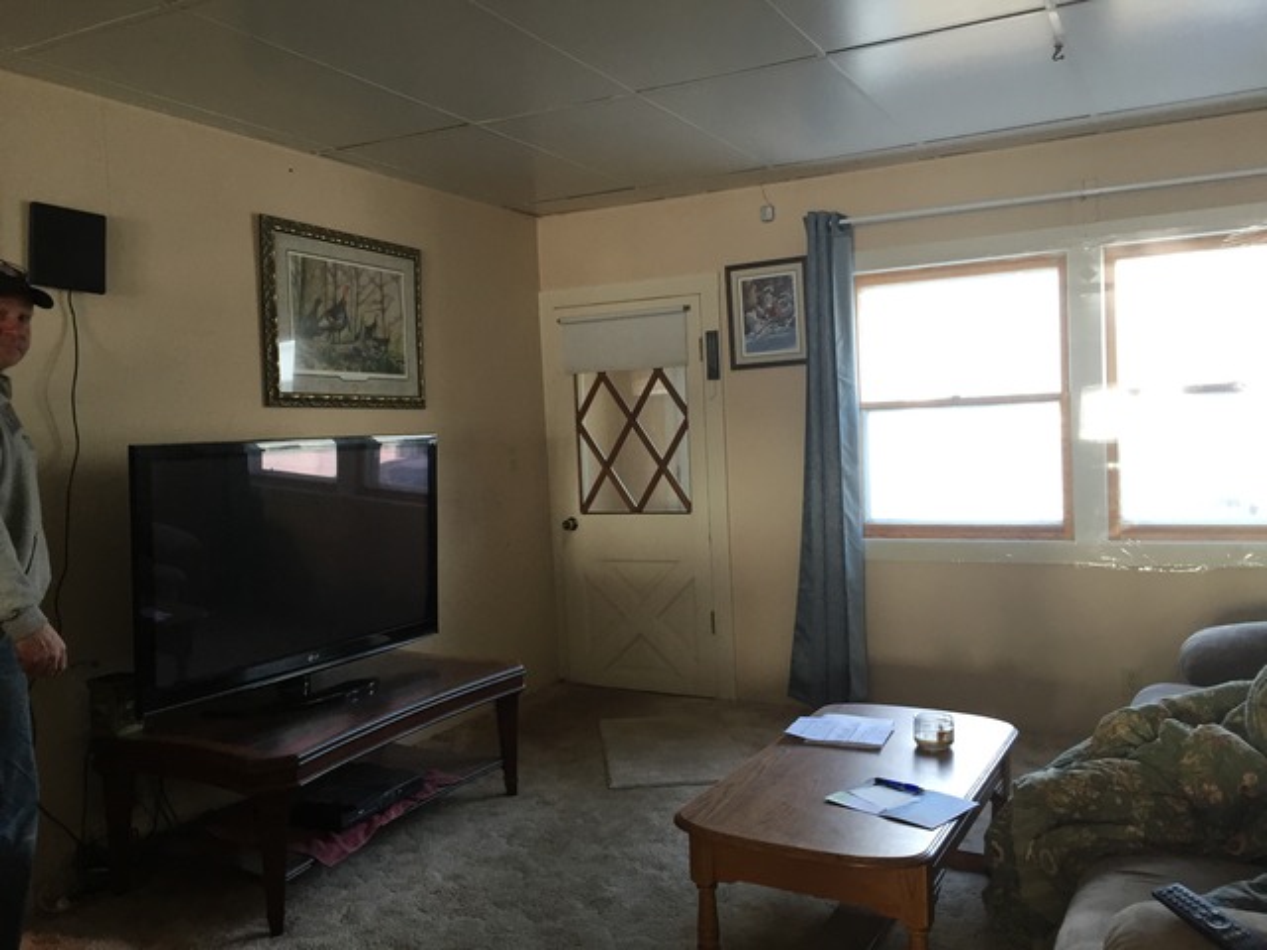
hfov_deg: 61.7
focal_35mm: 29
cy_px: 475
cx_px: 634
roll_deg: +3.4
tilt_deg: -5.0
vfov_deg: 48.2
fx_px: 1061
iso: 40
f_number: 2.2
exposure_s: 1/30
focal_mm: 4.15
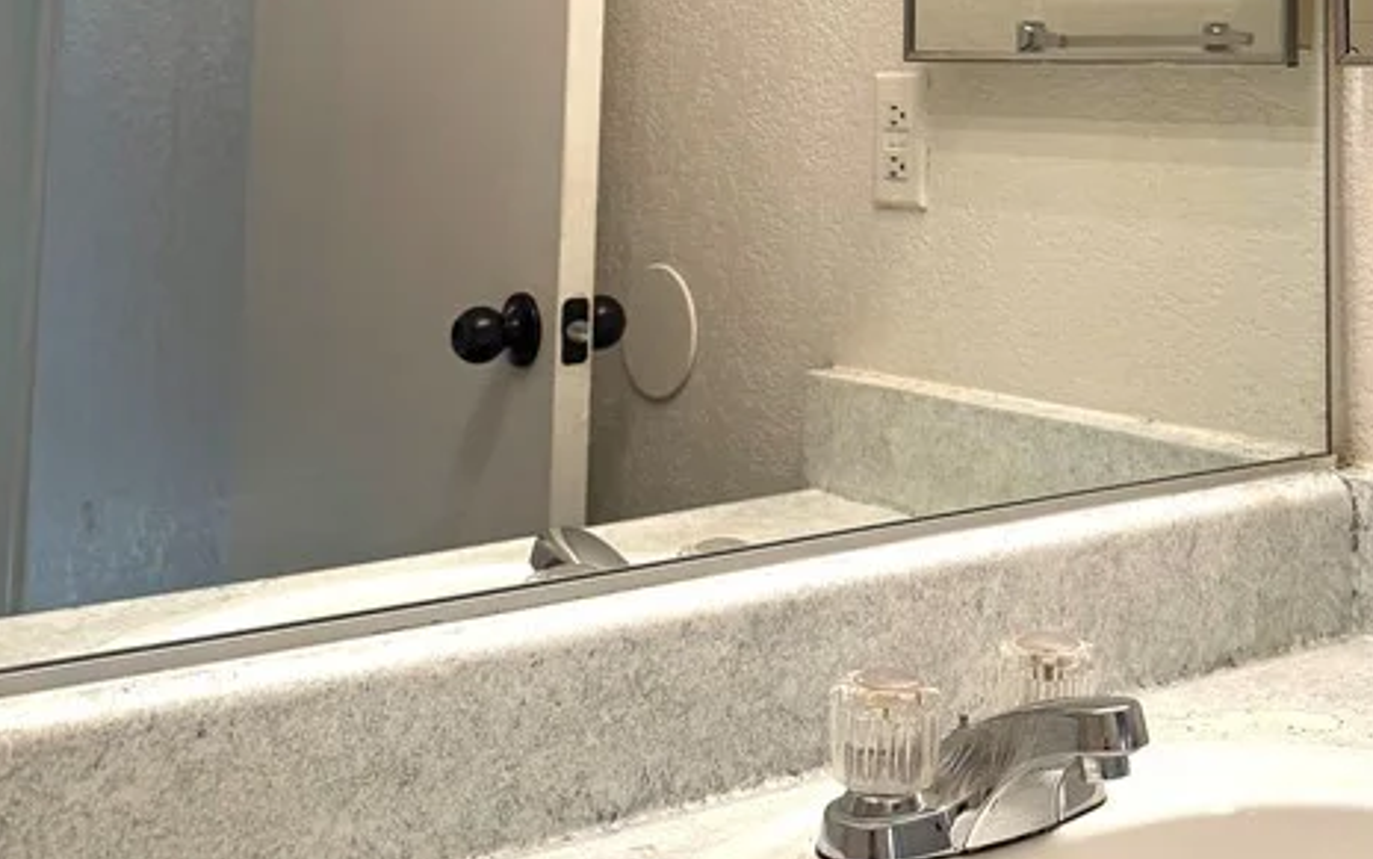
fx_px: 2096
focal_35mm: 56
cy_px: -109
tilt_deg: +5.6
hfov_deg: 35.6
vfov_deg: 21.8
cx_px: 998
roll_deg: -0.5
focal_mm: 6.76
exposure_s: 1/60
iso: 125
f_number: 1.78
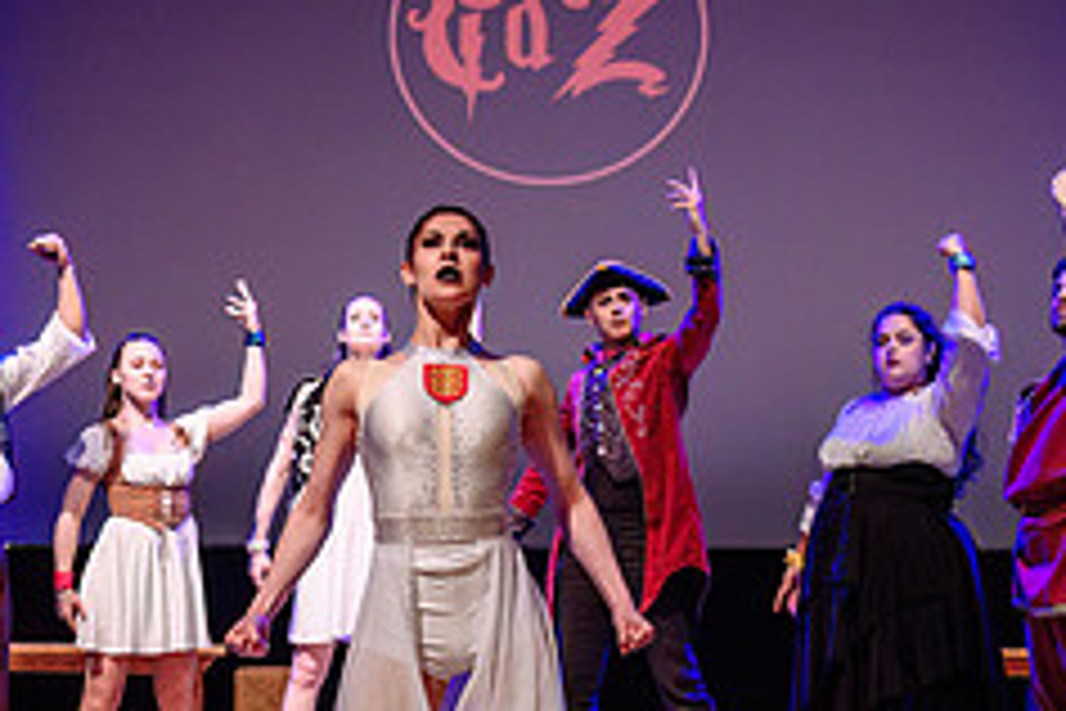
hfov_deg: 24.2
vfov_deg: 16.2
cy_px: 428
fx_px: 2487
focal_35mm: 84
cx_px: 447
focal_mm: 28
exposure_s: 1/200
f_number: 2.8
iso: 1600
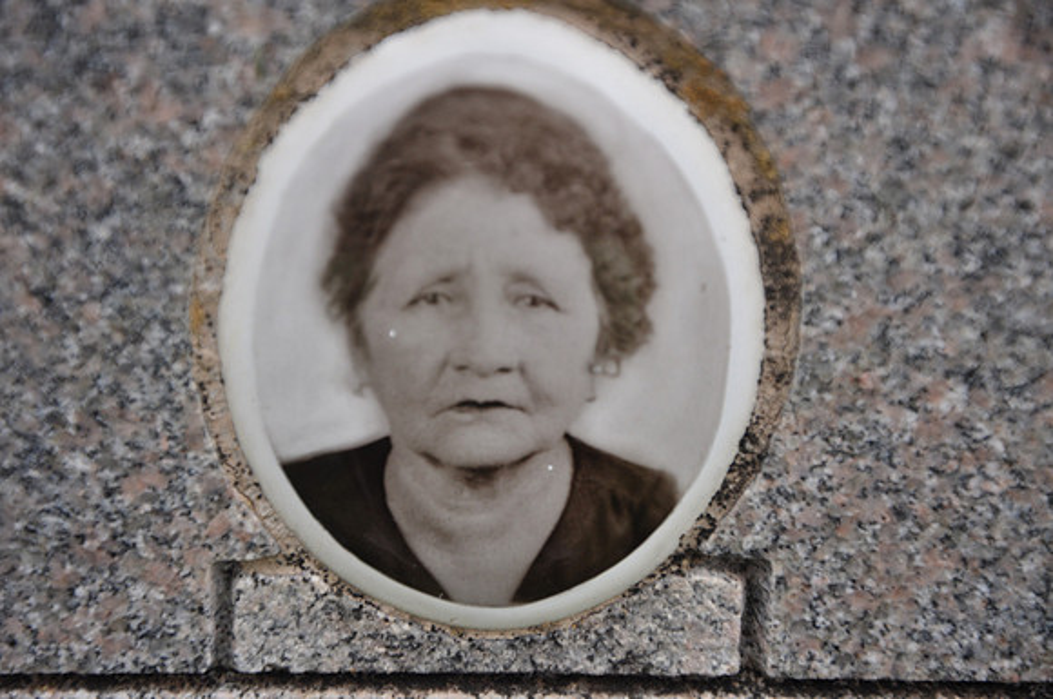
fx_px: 4600
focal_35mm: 158
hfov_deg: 13.1
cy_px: 350
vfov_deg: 8.7
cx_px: 526
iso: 400
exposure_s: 1/80
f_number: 5.6
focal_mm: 105
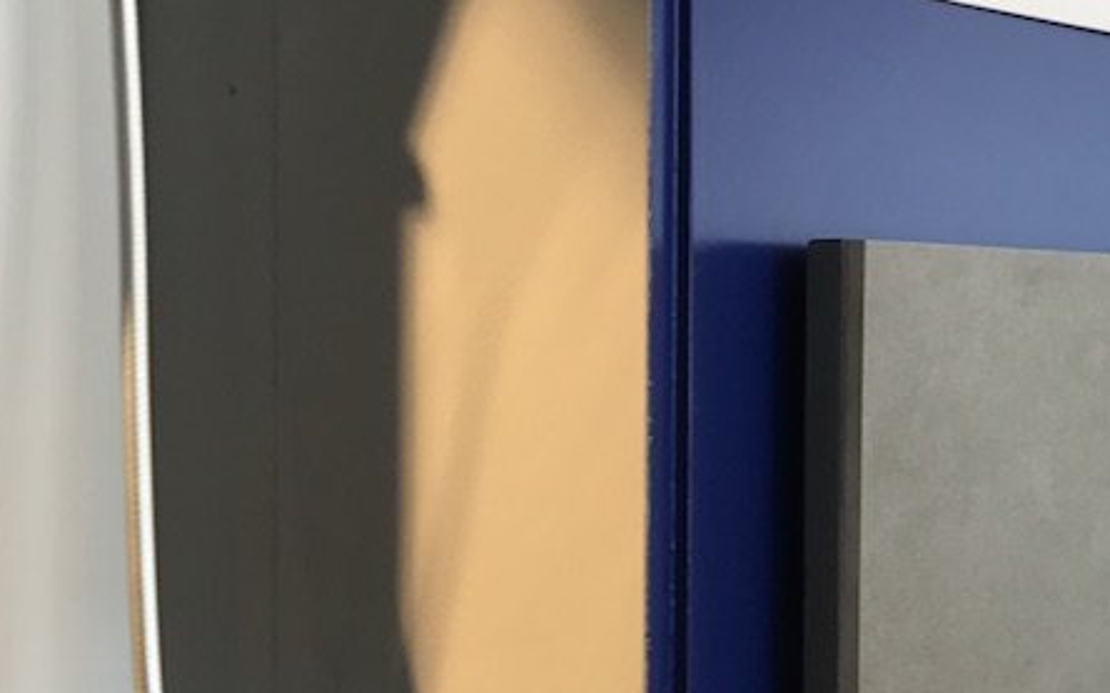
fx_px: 2692
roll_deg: -0.8
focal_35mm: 89
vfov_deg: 14.6
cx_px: 731
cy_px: 542
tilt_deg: -2.5
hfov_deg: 23.2
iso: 25
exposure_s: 1/50
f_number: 1.8
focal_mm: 3.99
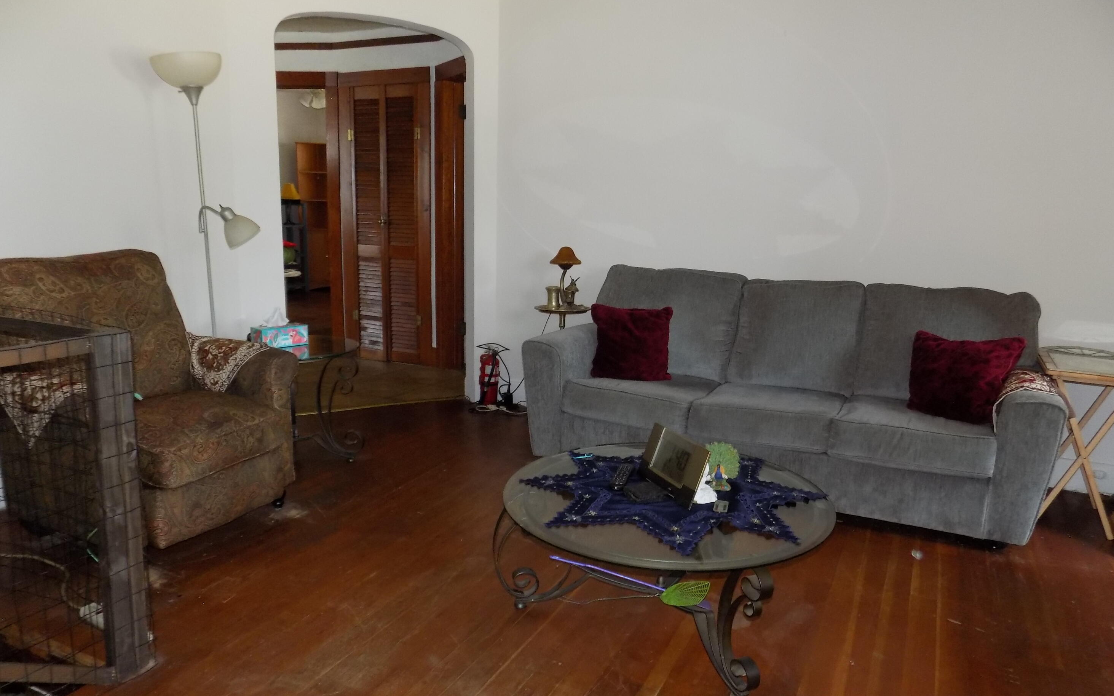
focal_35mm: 25
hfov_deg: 72.5
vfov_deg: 49.2
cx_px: 571
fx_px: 759
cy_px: 373
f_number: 3.1
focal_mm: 4
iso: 200
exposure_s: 1/30
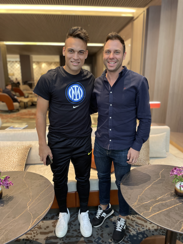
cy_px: 122
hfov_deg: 53.1
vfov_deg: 67.3
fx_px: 183
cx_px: 92
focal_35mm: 26
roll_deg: +0.3
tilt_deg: -12.9
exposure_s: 1/57
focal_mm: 4.2
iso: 320
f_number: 1.6
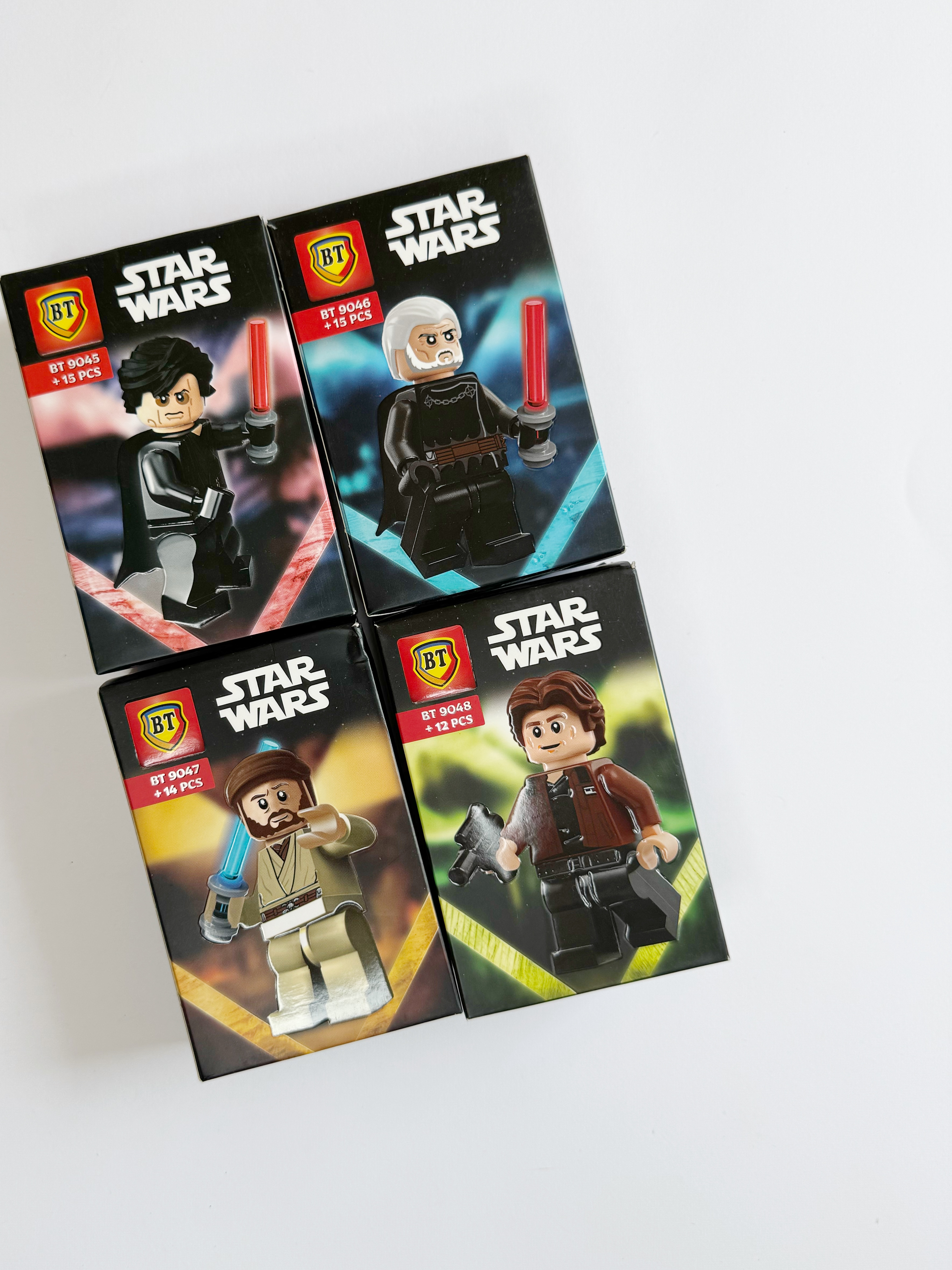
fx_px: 1063
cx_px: 379
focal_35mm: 29
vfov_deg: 61.7
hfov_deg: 47.9
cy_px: 619
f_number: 1.78
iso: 80
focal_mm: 6.76
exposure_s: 1/354
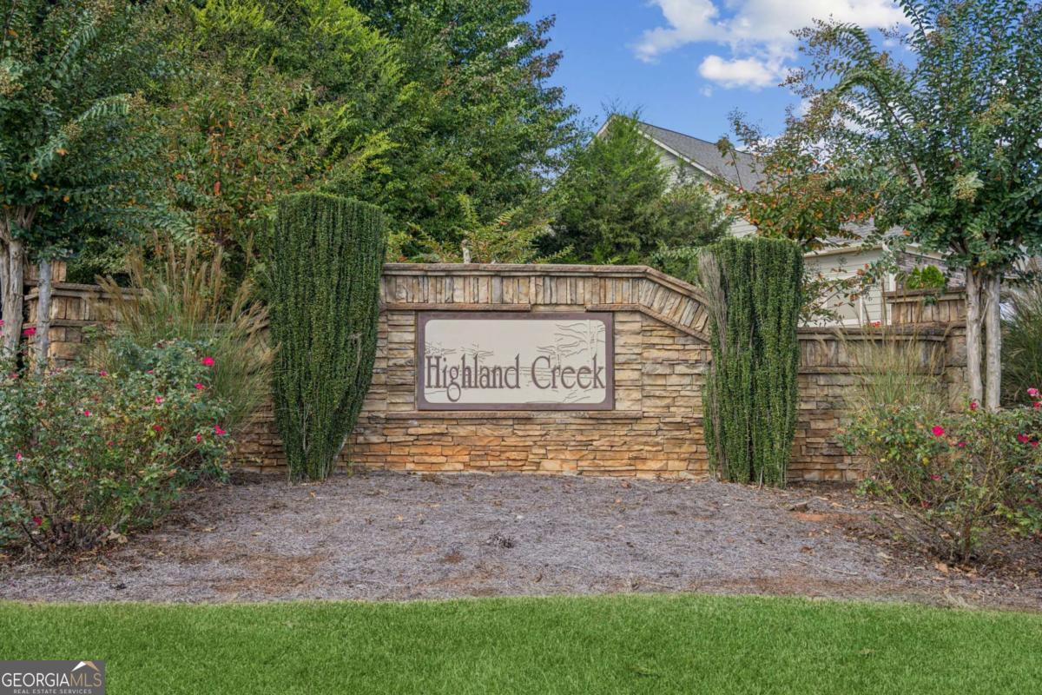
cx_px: 521
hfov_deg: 61.9
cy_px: 348
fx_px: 868
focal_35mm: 30
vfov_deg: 43.6
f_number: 5.6
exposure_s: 1/125
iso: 100
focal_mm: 30
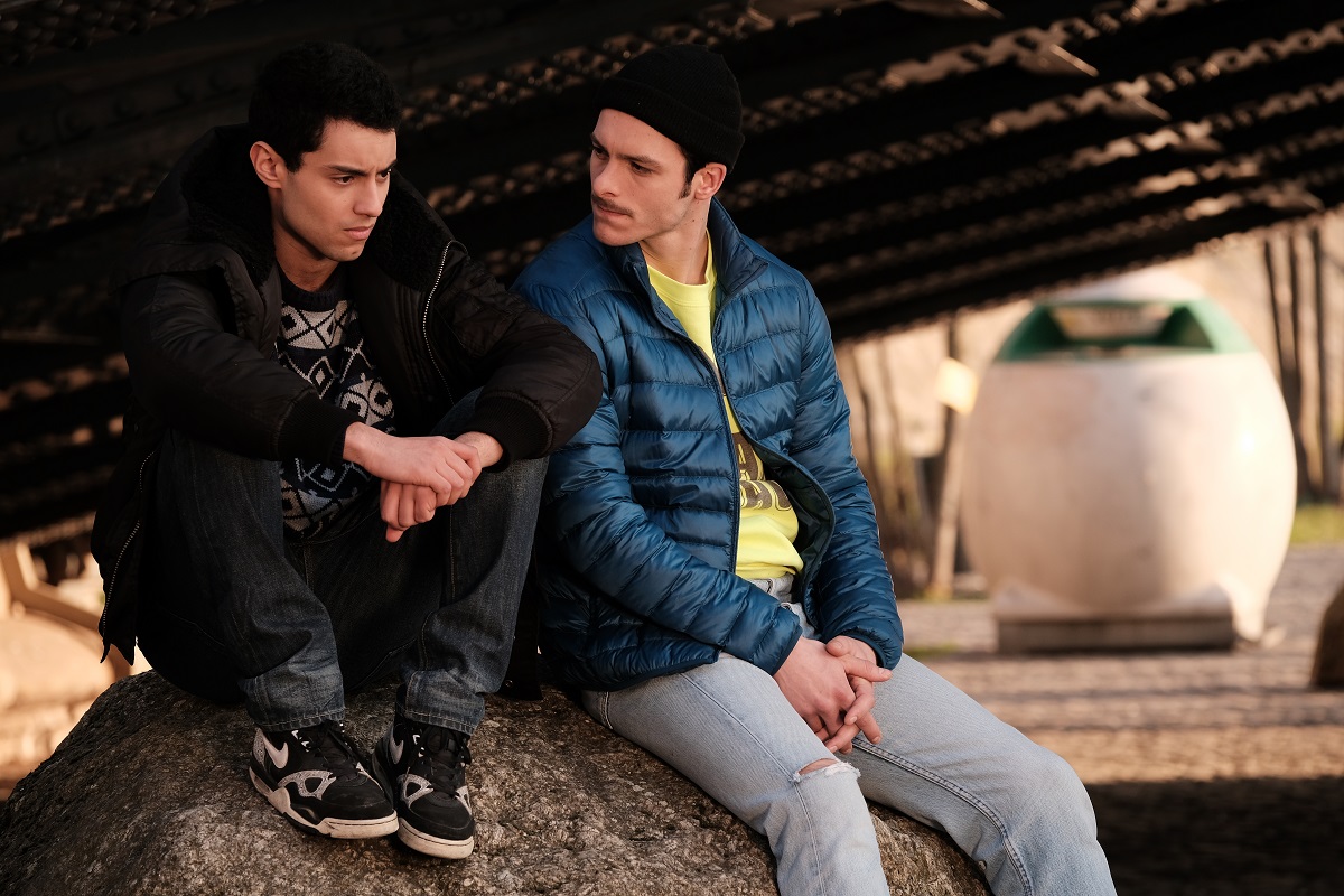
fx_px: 7839
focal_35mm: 210
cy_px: 448
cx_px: 672
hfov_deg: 9.8
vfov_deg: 6.5
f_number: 5
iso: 400
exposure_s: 1/210
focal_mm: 140
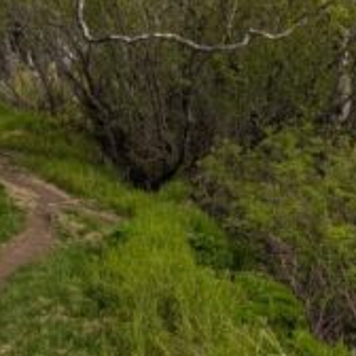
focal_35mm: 97
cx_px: -68
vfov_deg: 16.6
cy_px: -142
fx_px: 1129
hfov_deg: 17.1
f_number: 1.68
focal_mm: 6.9
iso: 23
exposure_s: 1/798
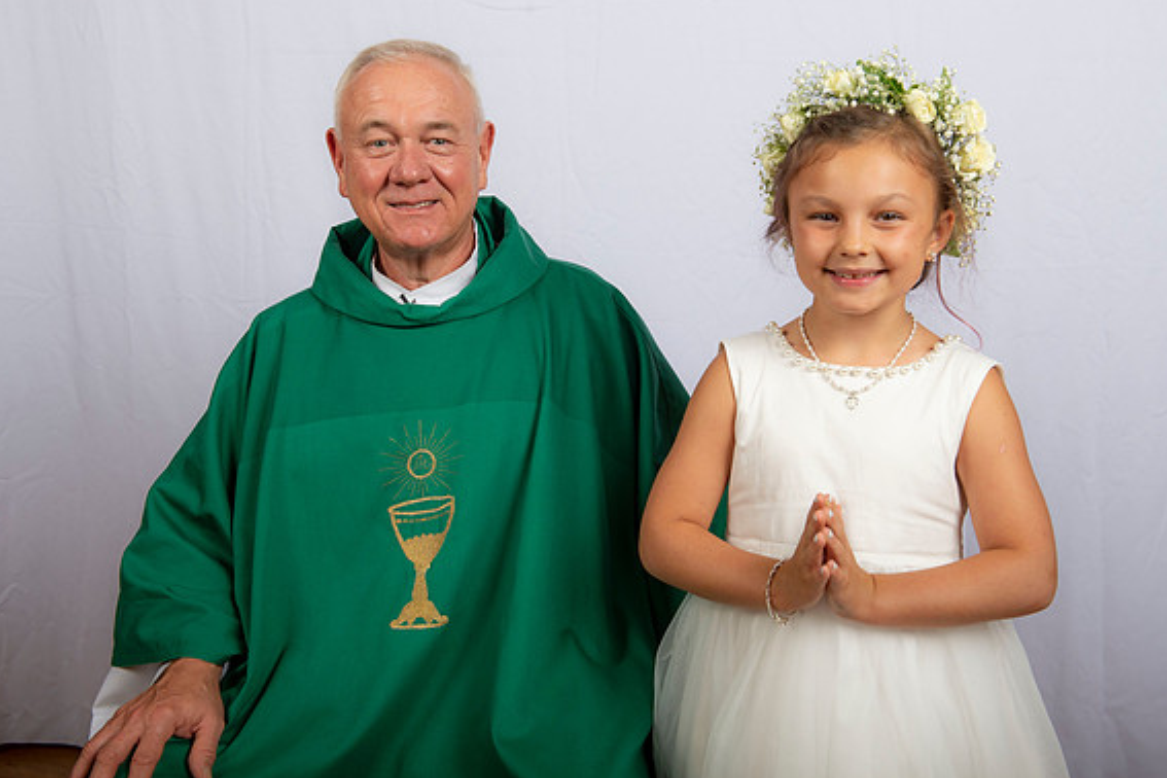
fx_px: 1491
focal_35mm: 46
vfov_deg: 29.2
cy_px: 389
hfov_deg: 42.7
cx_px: 589
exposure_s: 1/200
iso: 320
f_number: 8
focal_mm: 45
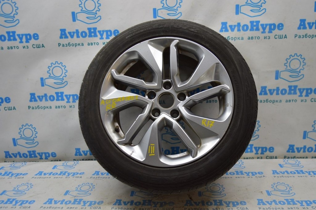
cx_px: 158
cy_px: 105
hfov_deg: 57.3
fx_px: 289
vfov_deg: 39.9
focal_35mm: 33
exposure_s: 1/80
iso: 400
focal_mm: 22
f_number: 4.5
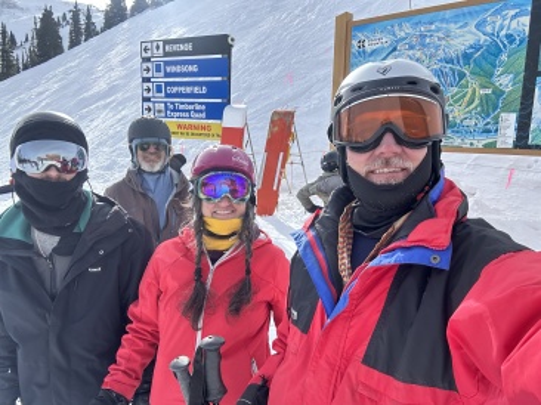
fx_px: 359
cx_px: 270
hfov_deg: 74.0
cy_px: 202
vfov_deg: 58.8
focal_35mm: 23
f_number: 1.9
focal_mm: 2.69
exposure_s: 1/520
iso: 25
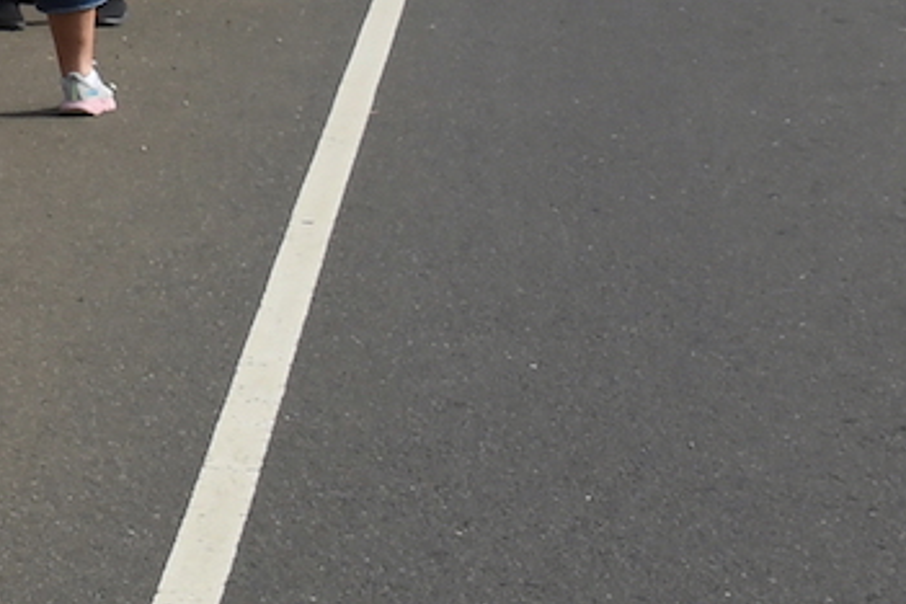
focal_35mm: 205
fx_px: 5159
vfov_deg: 6.2
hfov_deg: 9.0
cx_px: -1327
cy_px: -1096
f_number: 8
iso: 200
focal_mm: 24
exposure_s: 1/250
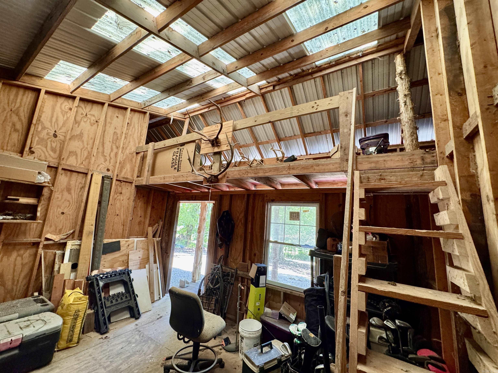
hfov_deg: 102.1
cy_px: 186
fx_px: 201
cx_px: 249
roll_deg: -4.1
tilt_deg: +8.9
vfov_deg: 85.7
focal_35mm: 14
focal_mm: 2.22
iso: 320
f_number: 2.2
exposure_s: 1/60
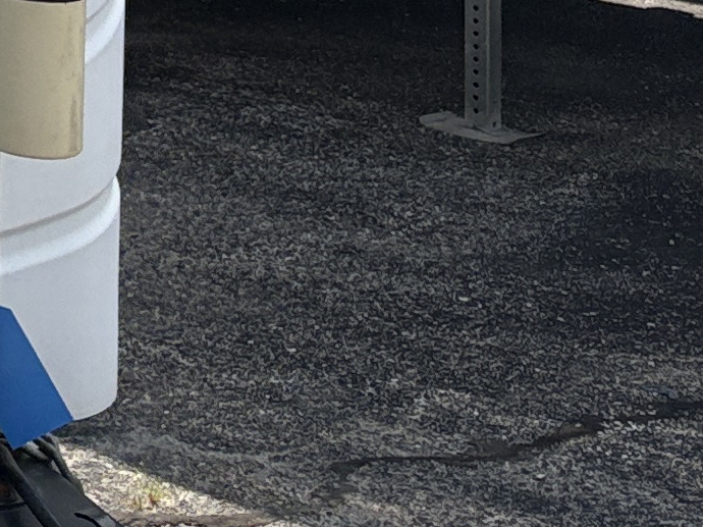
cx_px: -1146
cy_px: -823
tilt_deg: +7.4
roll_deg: -1.7
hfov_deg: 10.6
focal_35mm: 152
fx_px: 3086
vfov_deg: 8.7
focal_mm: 5.96
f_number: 1.6
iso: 64
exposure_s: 1/6993
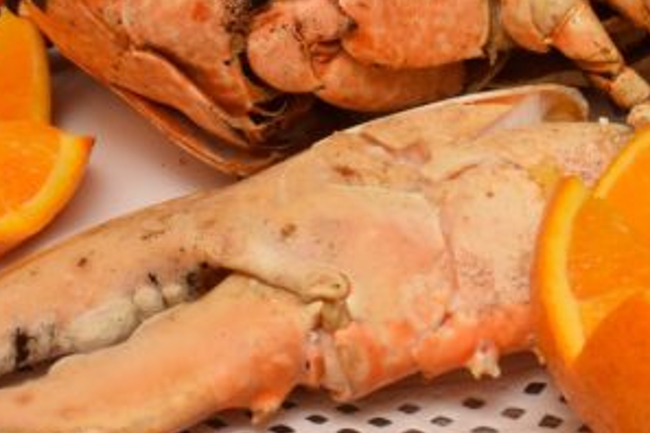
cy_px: 1
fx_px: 2042
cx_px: 390
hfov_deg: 18.1
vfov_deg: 12.0
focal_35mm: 113
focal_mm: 35
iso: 400
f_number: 10
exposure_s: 1/30
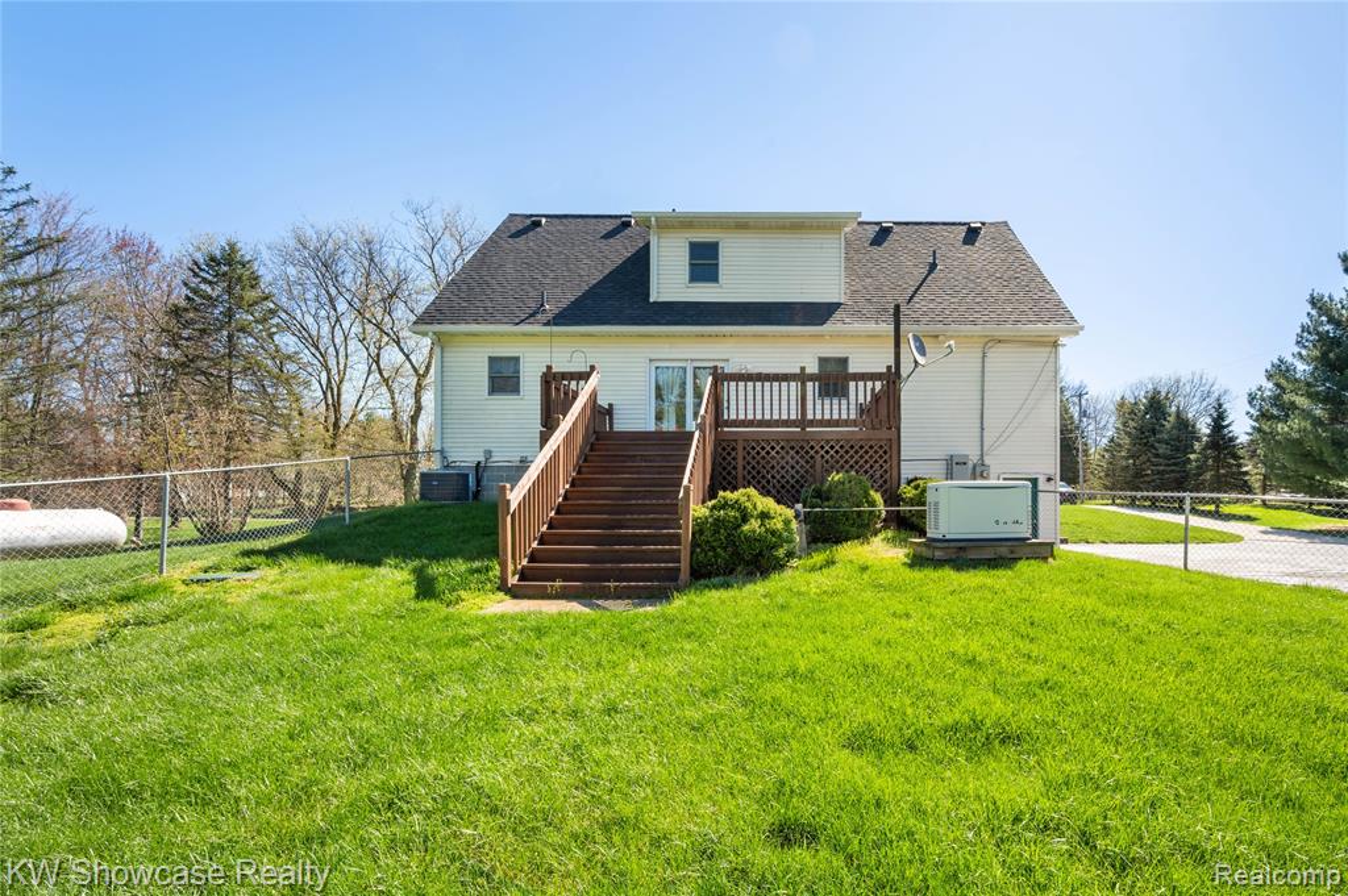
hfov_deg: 104.3
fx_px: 524
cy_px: 448
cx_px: 674
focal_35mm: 14
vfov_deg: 81.1
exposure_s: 1/30
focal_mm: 14
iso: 100
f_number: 11
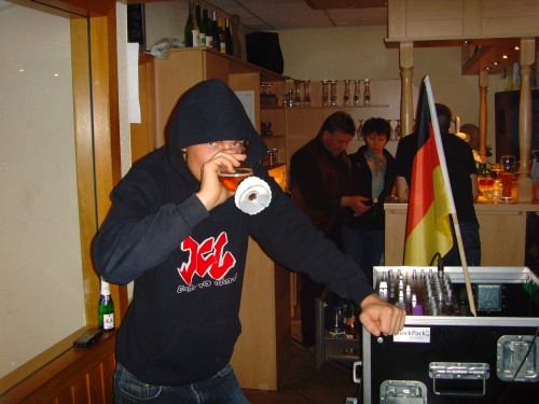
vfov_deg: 36.8
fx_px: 607
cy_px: 202
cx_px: 270
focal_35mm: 39
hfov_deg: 47.9
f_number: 3.5
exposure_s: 1/45
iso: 200
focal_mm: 6.6
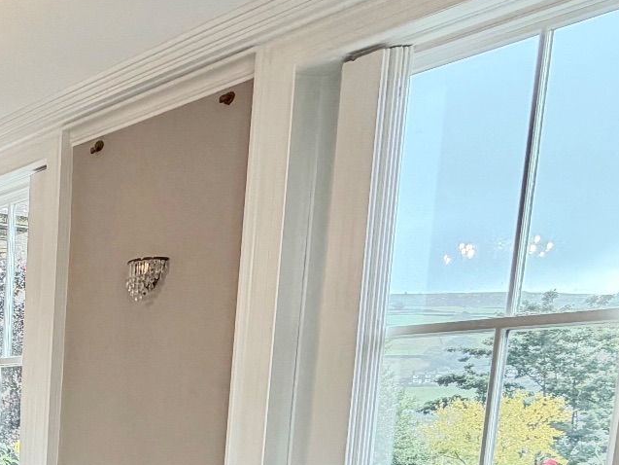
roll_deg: +0.7
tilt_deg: -7.7
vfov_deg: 29.0
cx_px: -253
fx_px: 805
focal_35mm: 45
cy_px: 516
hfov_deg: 29.9
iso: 125
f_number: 2.2
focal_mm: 2.22
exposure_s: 1/100
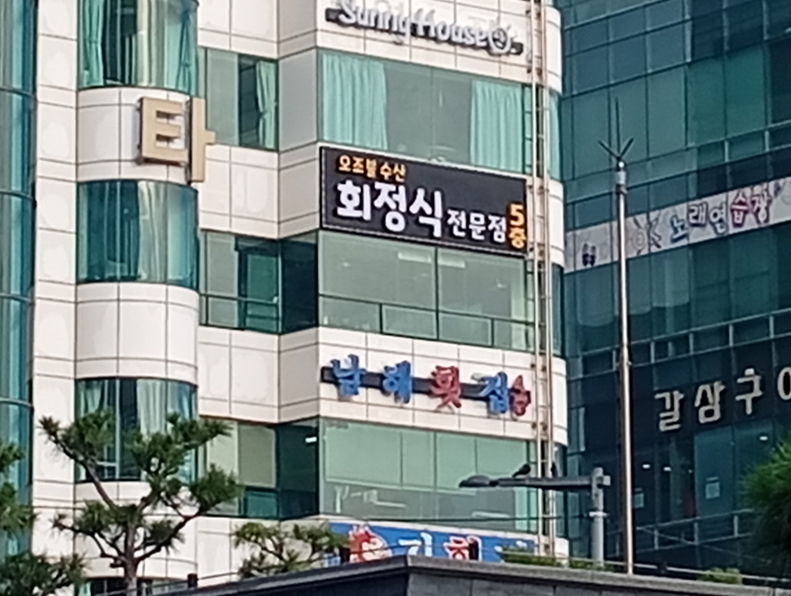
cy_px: 298
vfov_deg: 7.8
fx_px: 4394
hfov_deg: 10.3
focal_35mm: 192
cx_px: 396
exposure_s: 1/284
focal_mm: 3.98
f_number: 1.8
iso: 50
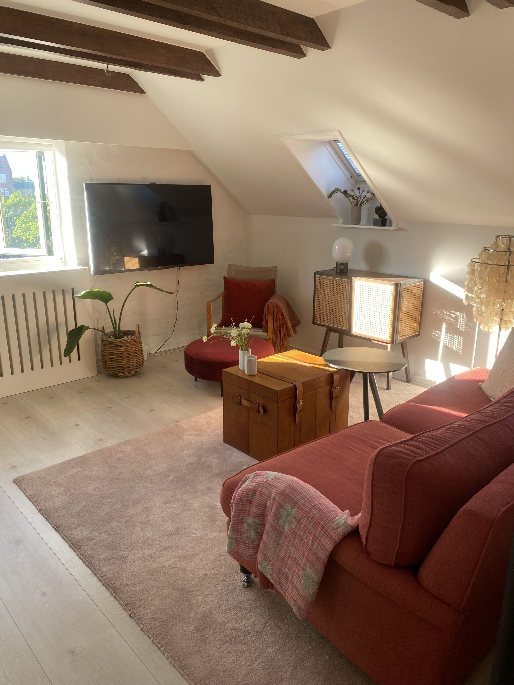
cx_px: 257
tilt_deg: -13.6
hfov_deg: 53.1
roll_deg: -0.6
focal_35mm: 26
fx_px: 515
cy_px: 342
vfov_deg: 67.3
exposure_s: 1/122
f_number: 1.8
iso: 50
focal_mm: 4.25
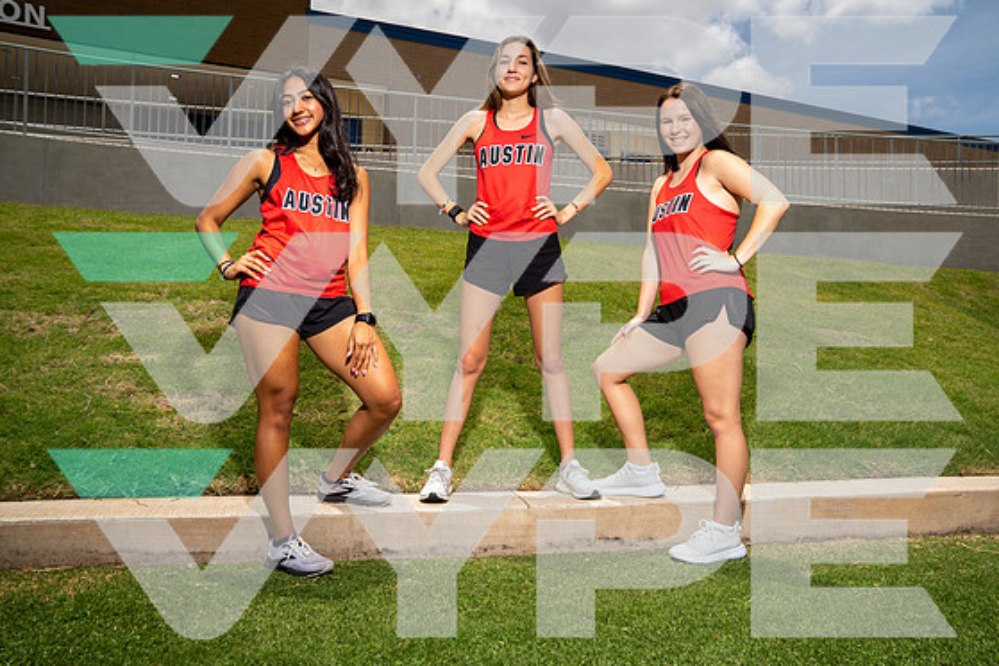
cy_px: 328
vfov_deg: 48.0
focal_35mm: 27
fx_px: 749
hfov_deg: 67.4
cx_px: 508
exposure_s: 1/250
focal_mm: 26
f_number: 7.1
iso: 100
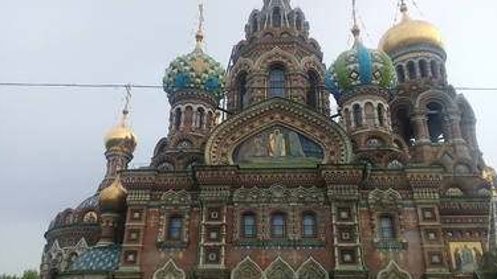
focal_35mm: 36
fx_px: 474
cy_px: 132
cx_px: 250
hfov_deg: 55.3
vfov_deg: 32.8
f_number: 2.2
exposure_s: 1/265
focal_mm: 3.3
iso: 50
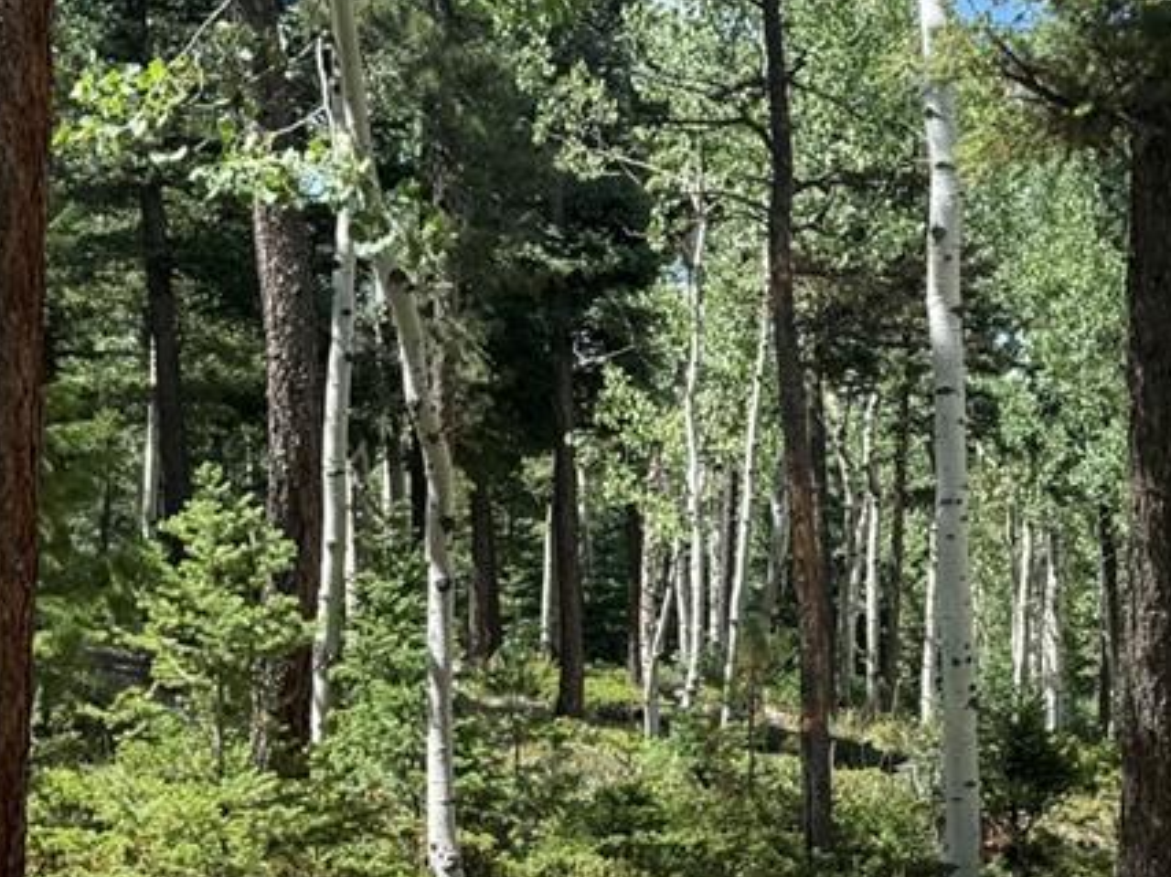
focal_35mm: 81
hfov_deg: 23.9
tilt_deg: -0.9
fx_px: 2739
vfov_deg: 18.0
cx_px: 880
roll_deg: +3.7
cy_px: 745
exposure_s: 1/1727
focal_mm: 6.76
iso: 80
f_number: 1.78
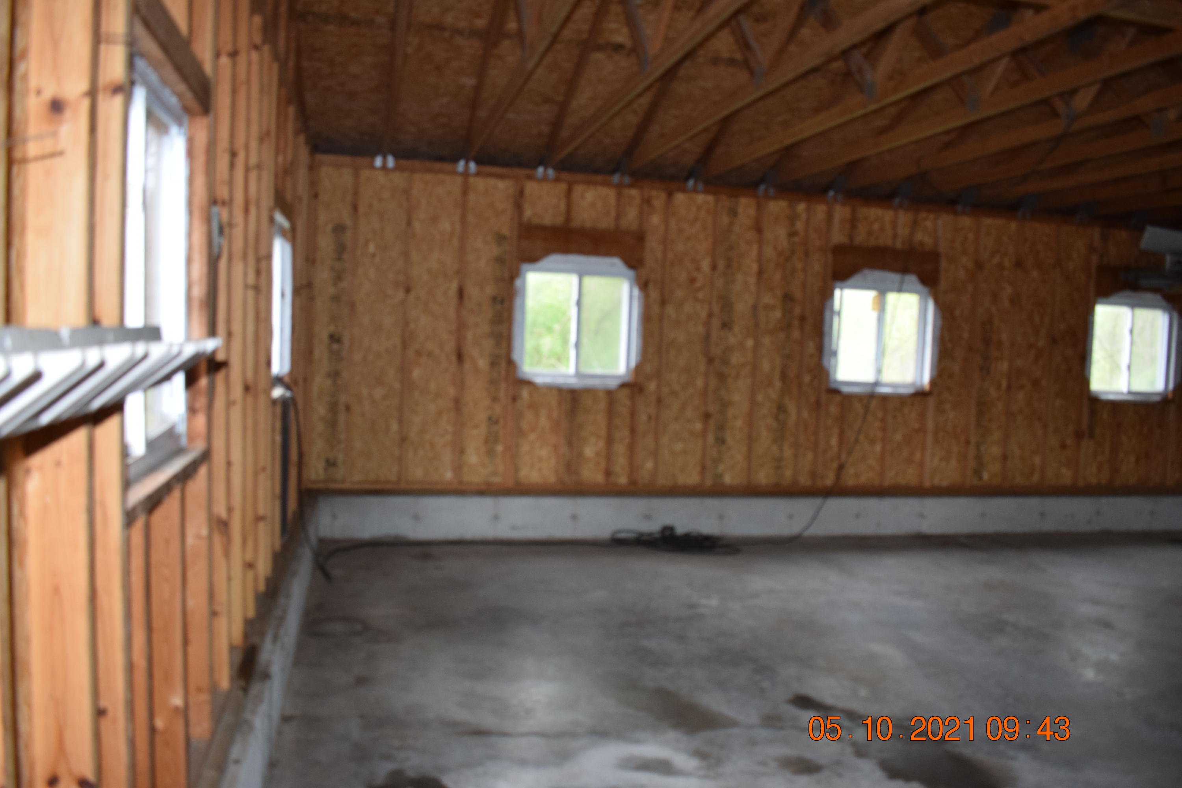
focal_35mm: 30
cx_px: 591
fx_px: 985
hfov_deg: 61.9
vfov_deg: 43.6
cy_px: 394
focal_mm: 20
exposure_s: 1/125
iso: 800
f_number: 5.6
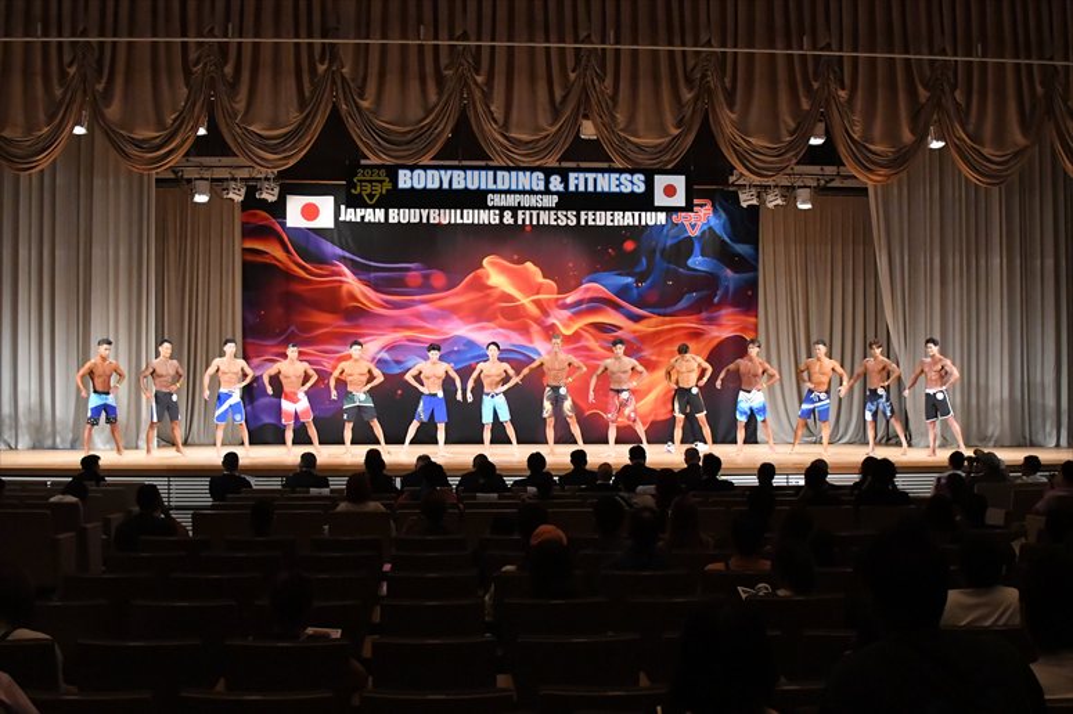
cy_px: 357
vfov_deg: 31.9
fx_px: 1251
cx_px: 536
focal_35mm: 42
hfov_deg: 46.4
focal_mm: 28
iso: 9000
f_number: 5.6
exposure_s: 1/400
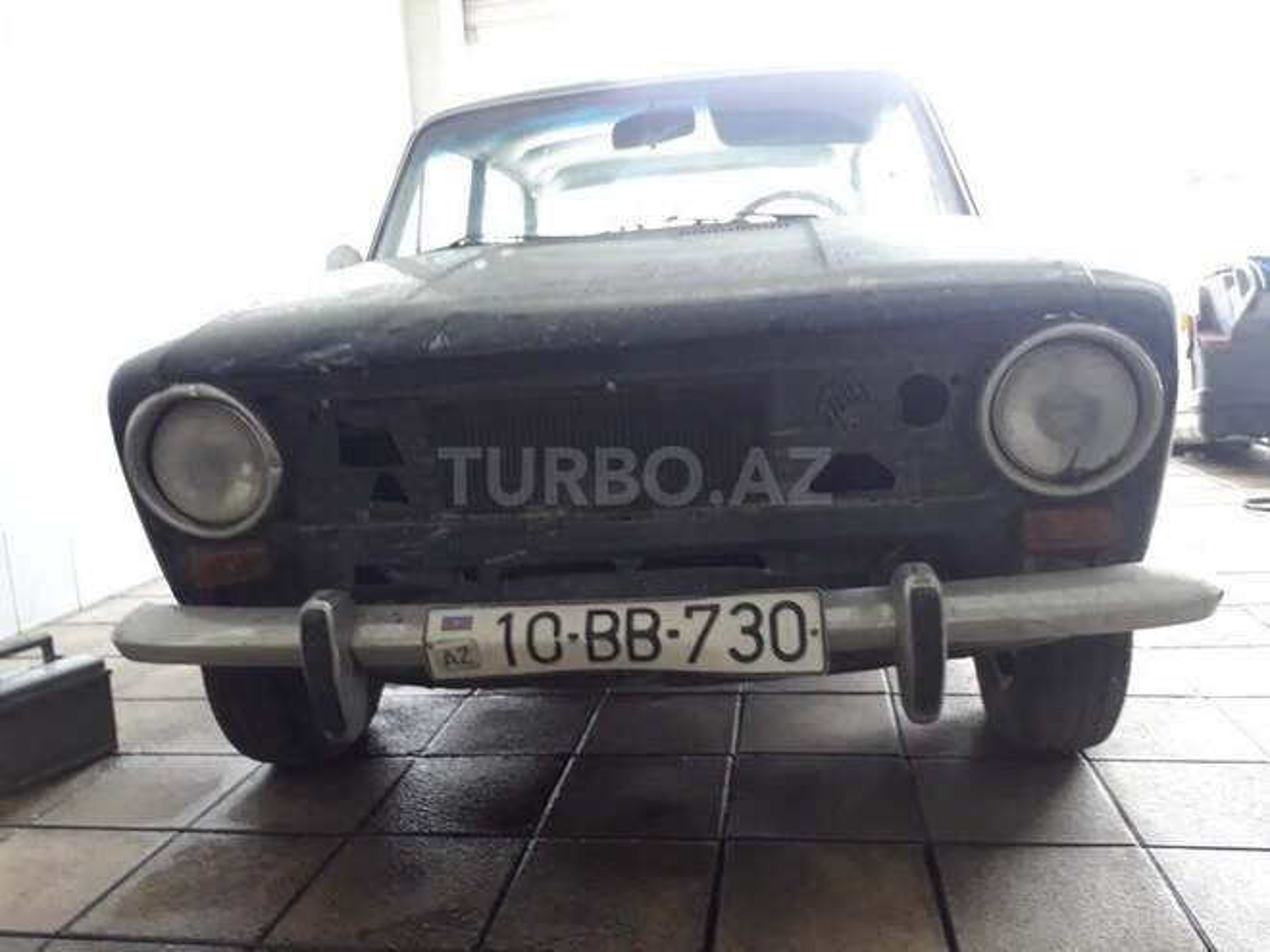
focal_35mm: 27
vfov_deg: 51.4
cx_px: 635
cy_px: 476
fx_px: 991
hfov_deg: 65.3
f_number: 1.9
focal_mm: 3.6
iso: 125
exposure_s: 1/33
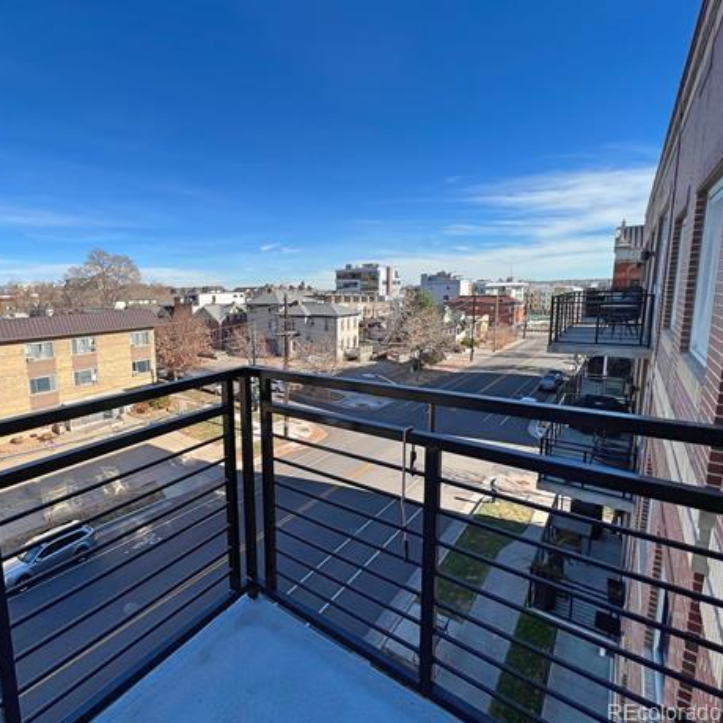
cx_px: 229
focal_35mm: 16
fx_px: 378
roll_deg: +2.3
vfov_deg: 87.4
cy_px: 352
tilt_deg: -8.7
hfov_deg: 83.8
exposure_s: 1/1647
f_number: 1.8
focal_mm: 1.57
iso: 32
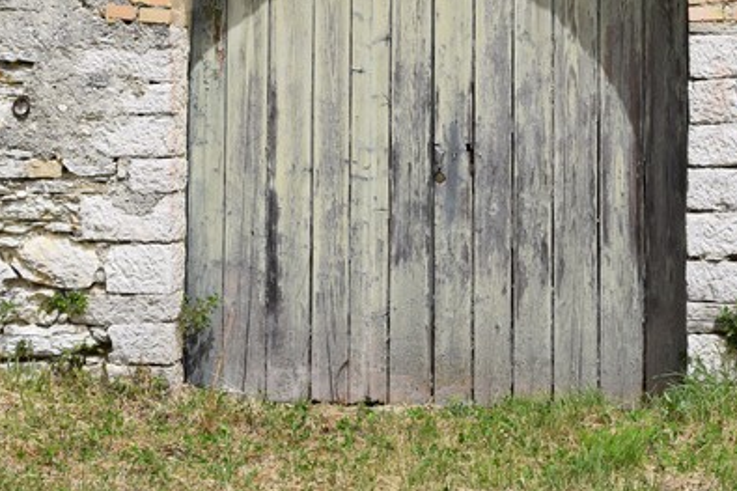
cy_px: 47
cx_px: 452
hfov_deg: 21.9
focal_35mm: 93
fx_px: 1903
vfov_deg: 14.5
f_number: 10
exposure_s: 1/400
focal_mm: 34
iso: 200
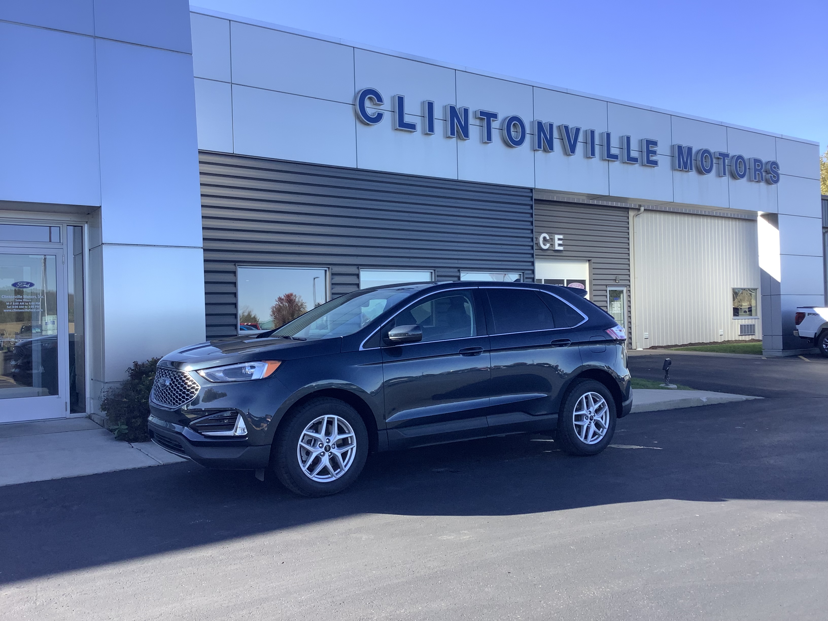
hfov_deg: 58.4
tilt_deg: -0.4
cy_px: 310
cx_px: 414
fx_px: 742
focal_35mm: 31
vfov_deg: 45.4
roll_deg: +1.1
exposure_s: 1/397
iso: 25
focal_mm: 3.3
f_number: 2.4
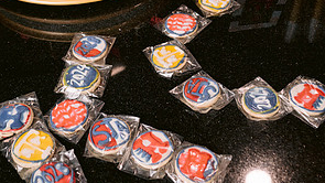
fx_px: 483
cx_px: 164
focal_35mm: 56
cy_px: 57
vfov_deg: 21.4
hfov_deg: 37.2
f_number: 3.2
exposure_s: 1/60
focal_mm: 35
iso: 800
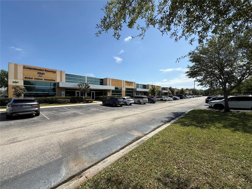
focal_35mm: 14
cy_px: 94
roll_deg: +0.3
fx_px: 102
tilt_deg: +0.2
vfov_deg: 85.7
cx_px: 126
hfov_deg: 102.1
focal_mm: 2.22
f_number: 2.2
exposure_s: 1/3460
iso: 50
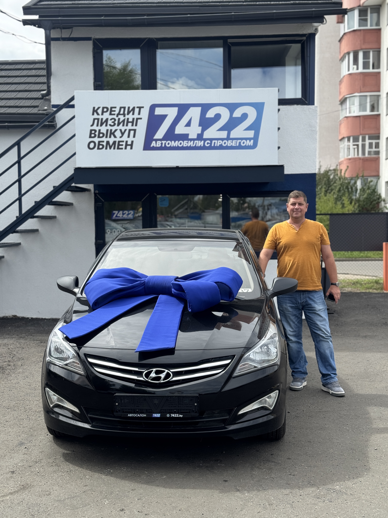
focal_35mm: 48
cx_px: 194
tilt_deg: -2.8
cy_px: 259
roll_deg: +0.7
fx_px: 717
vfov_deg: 39.7
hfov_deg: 30.3
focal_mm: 6.76
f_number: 1.78
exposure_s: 1/2331
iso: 64
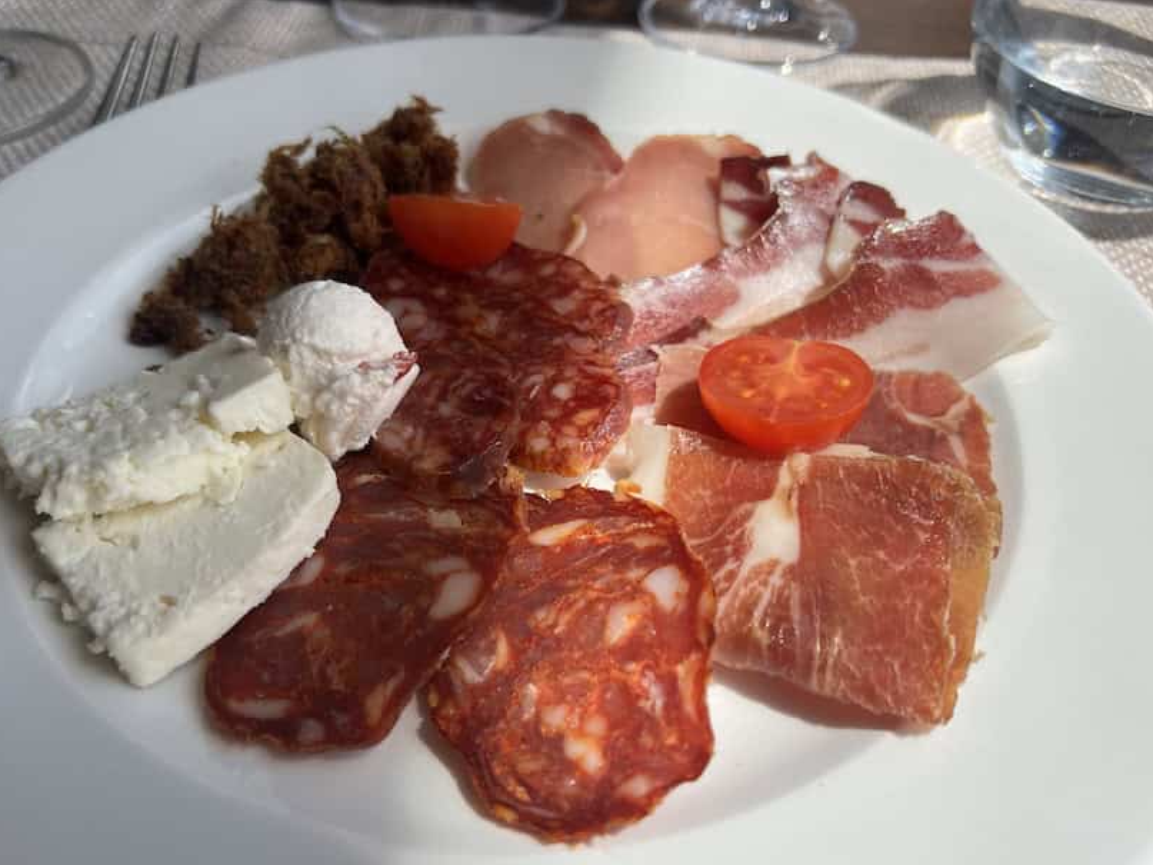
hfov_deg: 61.7
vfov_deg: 48.2
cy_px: 457
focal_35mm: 29
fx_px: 966
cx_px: 567
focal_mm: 5.7
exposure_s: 1/3831
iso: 50
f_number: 1.5
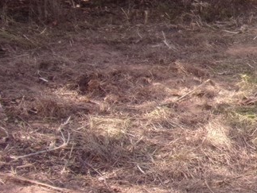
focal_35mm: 76
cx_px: 398
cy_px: 38
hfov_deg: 21.2
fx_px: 565
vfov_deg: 19.2
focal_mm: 4.3
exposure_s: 1/320
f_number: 3.3
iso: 80
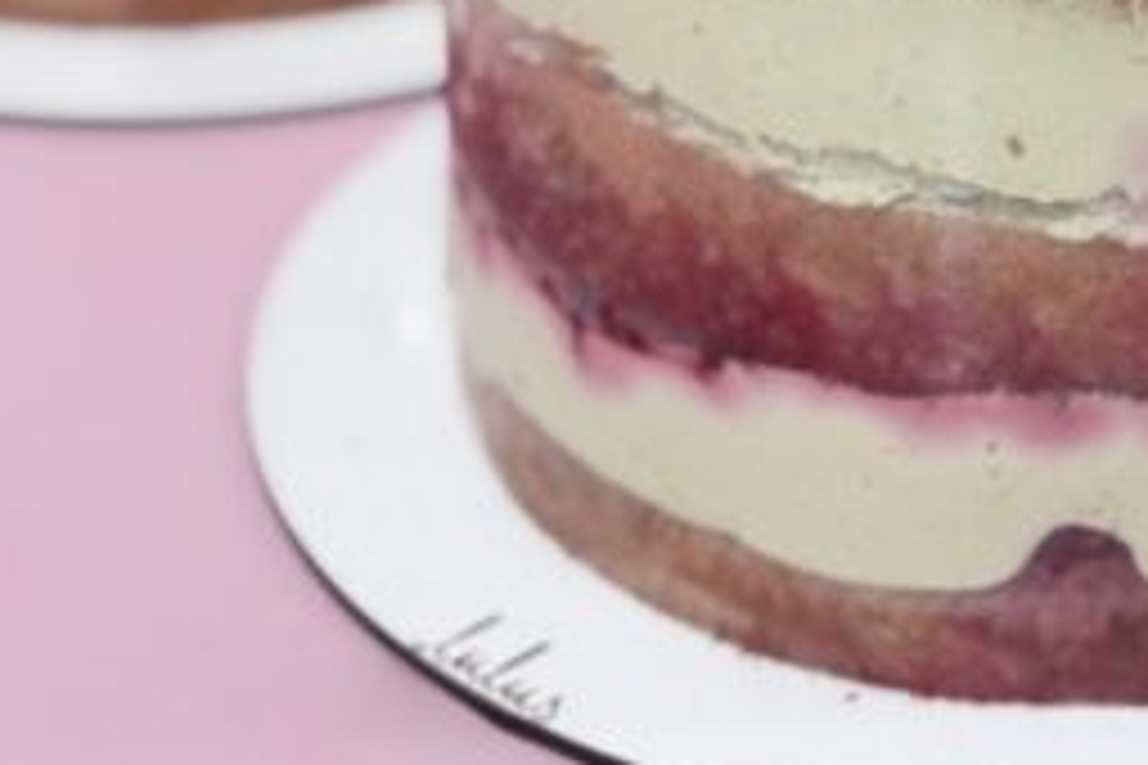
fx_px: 3571
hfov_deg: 18.1
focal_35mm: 112
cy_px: -254
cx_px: 869
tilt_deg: -22.1
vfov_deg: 11.9
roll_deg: -0.9
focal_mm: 6.76
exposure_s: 1/50
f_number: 1.78
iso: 200
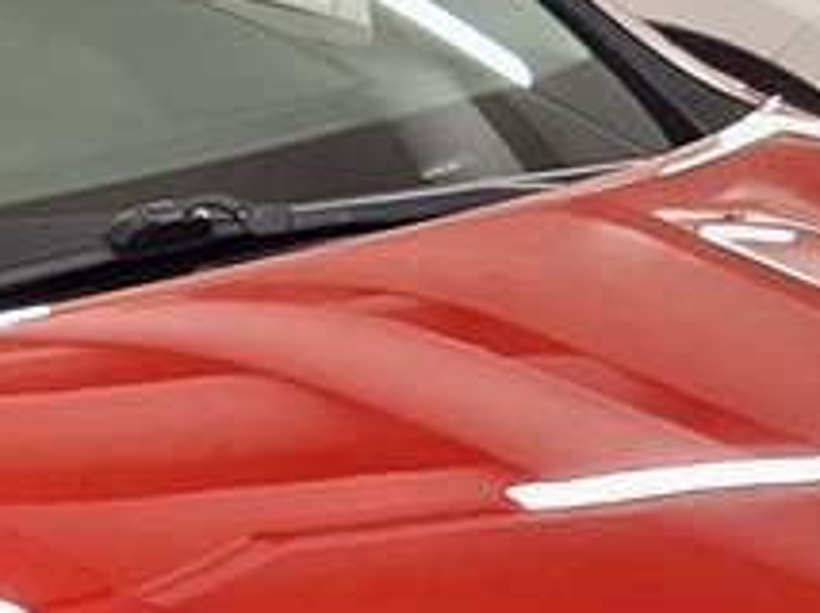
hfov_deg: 12.5
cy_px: 950
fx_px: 3668
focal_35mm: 155
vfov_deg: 9.3
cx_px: -134
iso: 64
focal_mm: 5.54
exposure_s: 1/50
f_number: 1.8
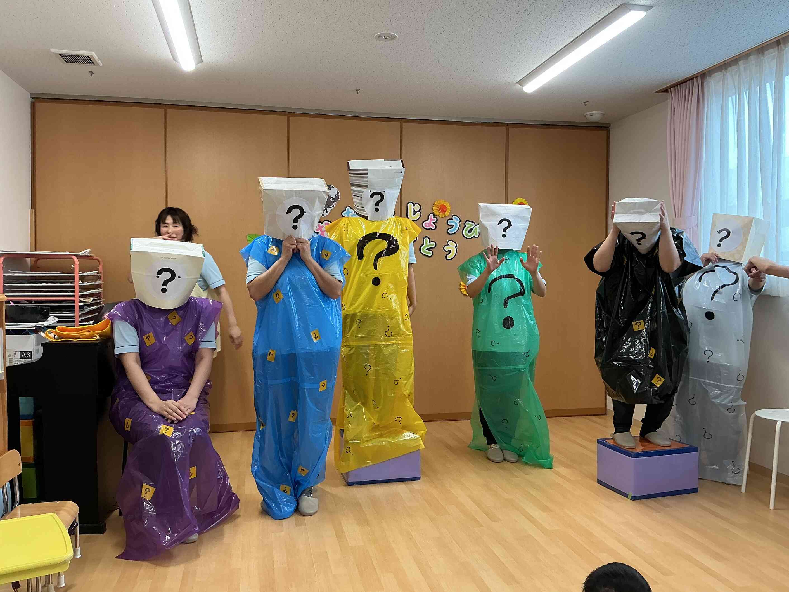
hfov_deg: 61.7
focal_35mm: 29
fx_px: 661
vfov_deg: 48.2
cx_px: 394
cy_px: 296
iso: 40
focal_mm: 3
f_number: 1.8
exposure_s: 1/60
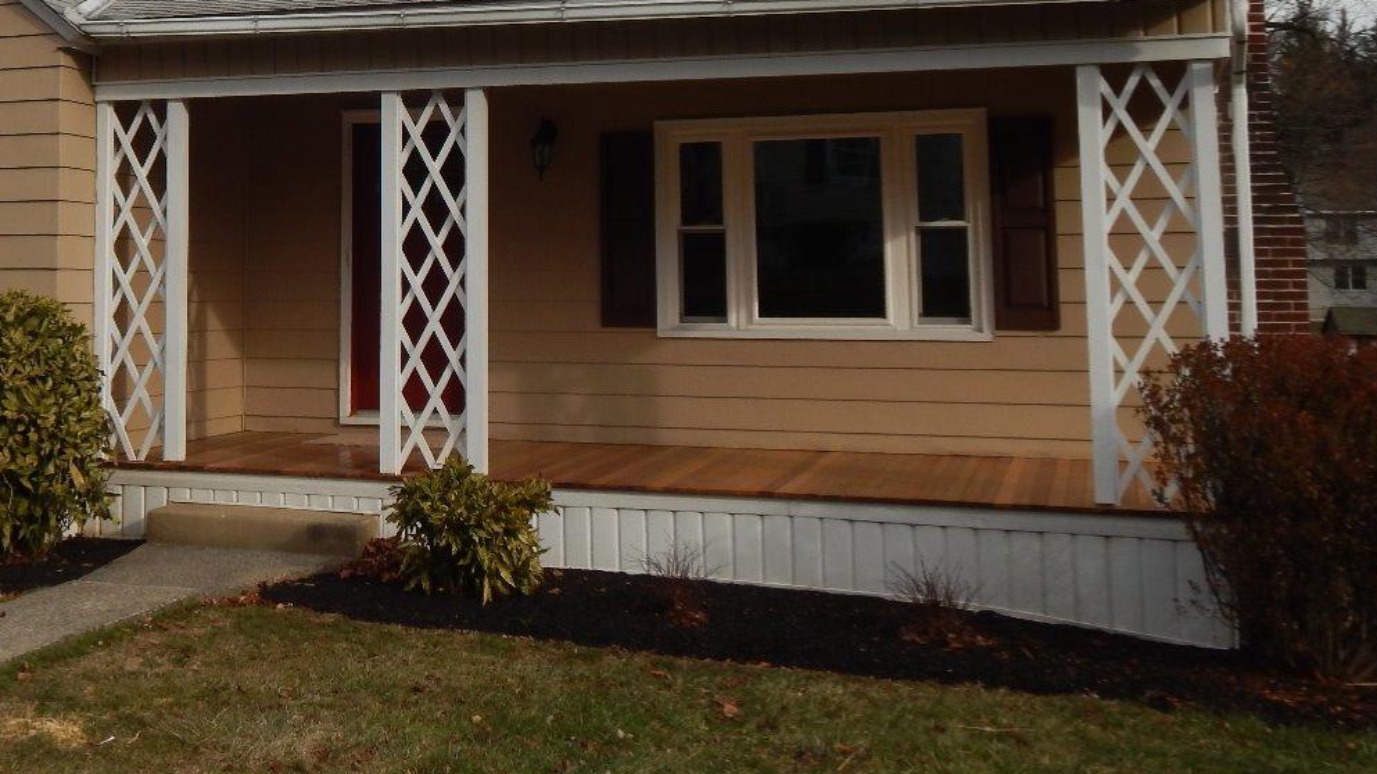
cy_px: 92
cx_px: 388
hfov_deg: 41.2
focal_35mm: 49
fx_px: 1789
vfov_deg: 23.8
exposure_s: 1/1000
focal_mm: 5.6
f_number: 3.2
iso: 125
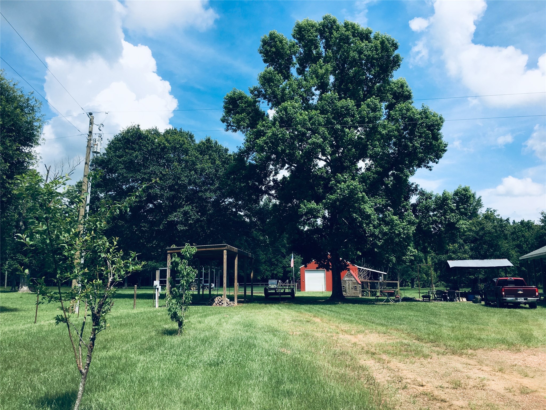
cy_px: 205
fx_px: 457
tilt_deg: +9.6
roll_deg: +0.2
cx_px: 273
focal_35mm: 29
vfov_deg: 48.2
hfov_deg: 61.7
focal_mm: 4.15
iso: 25
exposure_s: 1/1479
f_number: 2.2
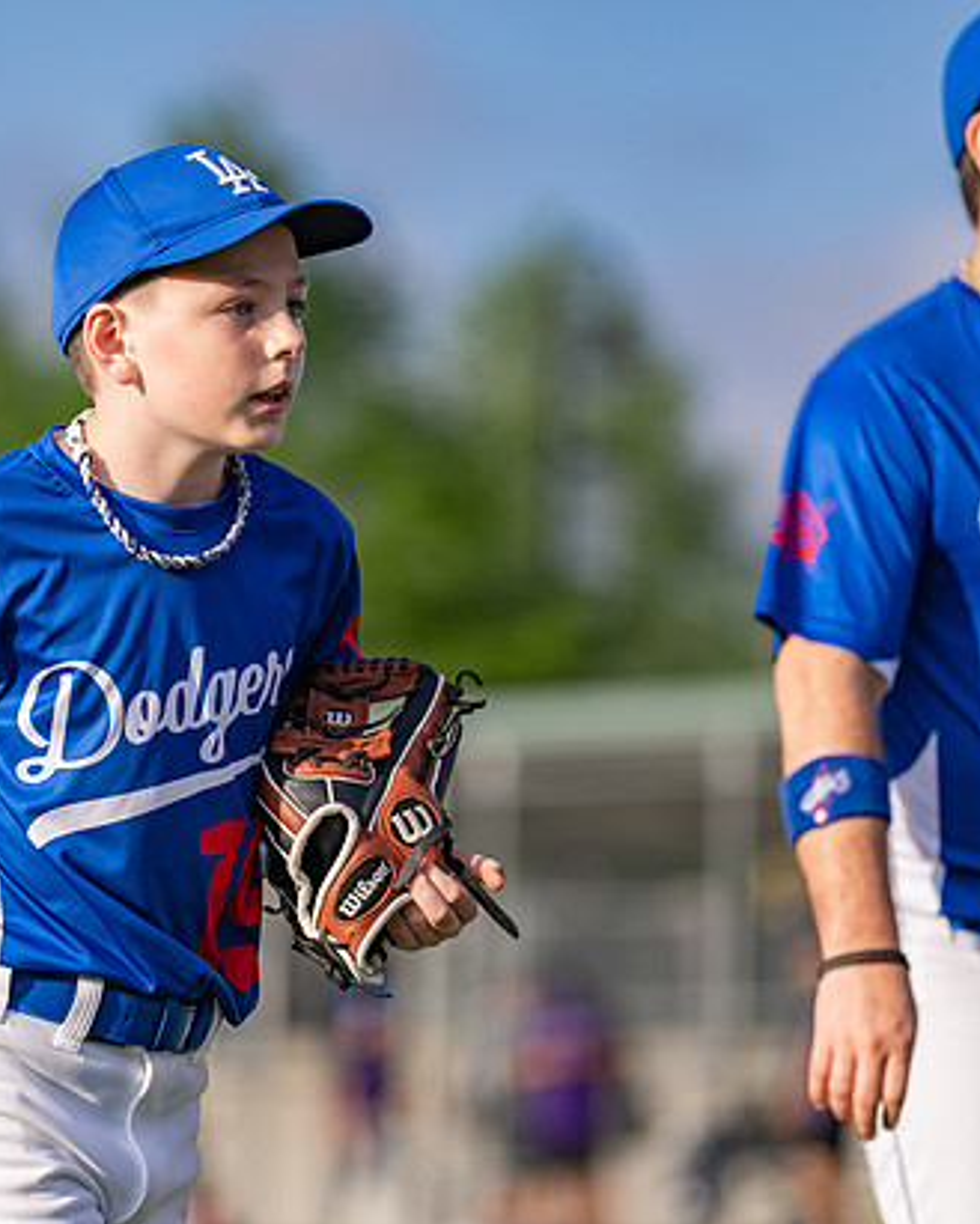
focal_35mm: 220
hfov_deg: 7.0
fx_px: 7973
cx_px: 274
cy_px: 613
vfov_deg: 8.8
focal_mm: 153
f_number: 2.8
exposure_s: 1/5000
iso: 250
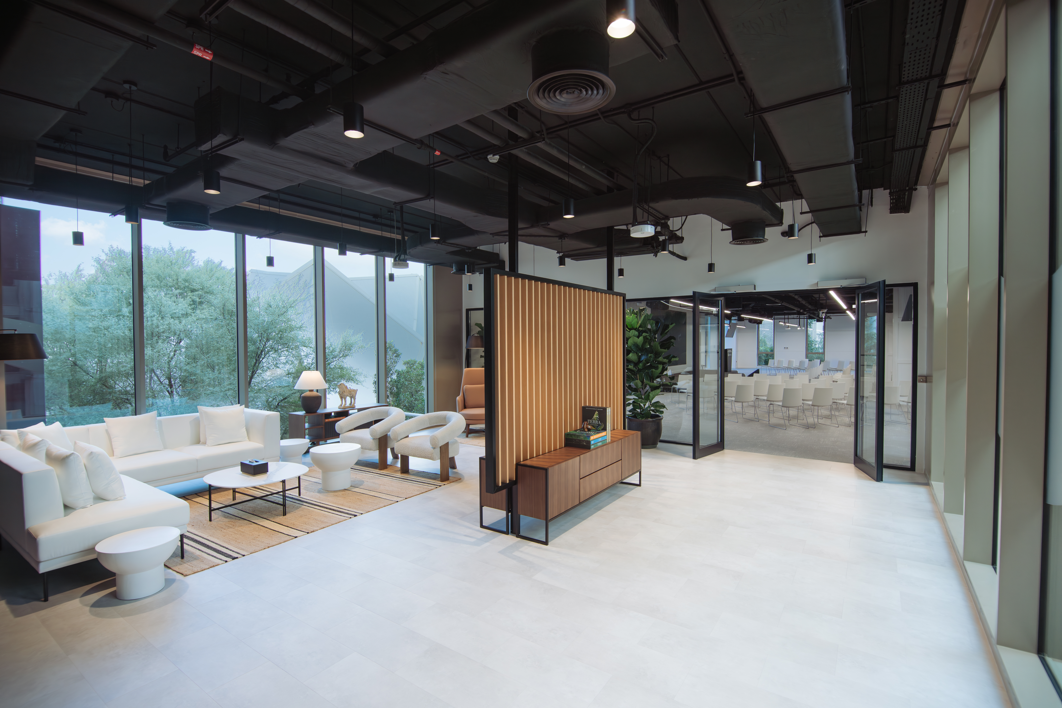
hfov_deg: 96.7
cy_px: 354
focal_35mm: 16
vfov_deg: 73.8
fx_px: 472
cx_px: 531
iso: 1000
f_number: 8
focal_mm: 16
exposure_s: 1/50
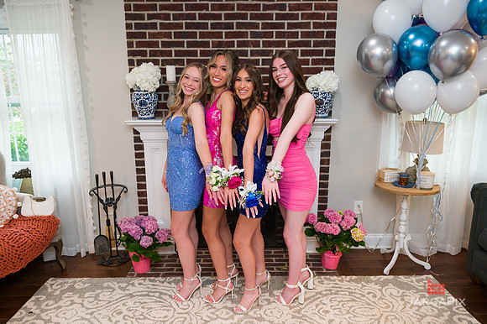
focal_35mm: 26
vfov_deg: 49.5
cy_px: 162
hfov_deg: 69.4
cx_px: 244
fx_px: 352
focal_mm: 26
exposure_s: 1/200
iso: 2000
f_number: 5
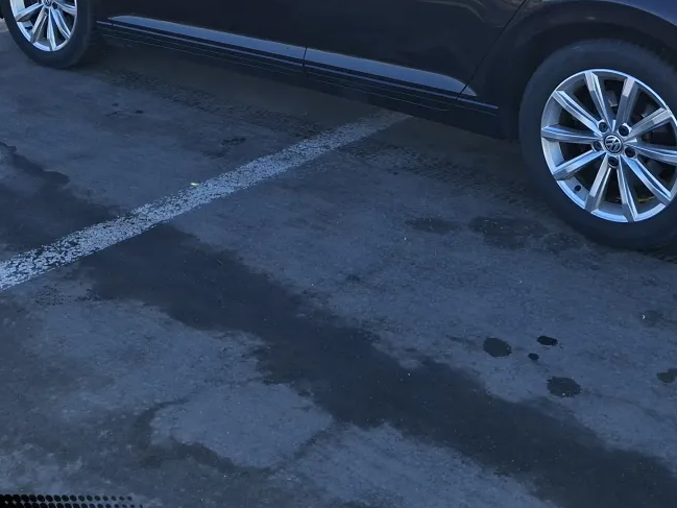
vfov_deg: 26.8
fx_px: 998
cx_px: 404
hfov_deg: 37.4
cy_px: -17
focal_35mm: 51
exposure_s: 1/1083
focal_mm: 5.54
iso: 50
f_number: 1.8
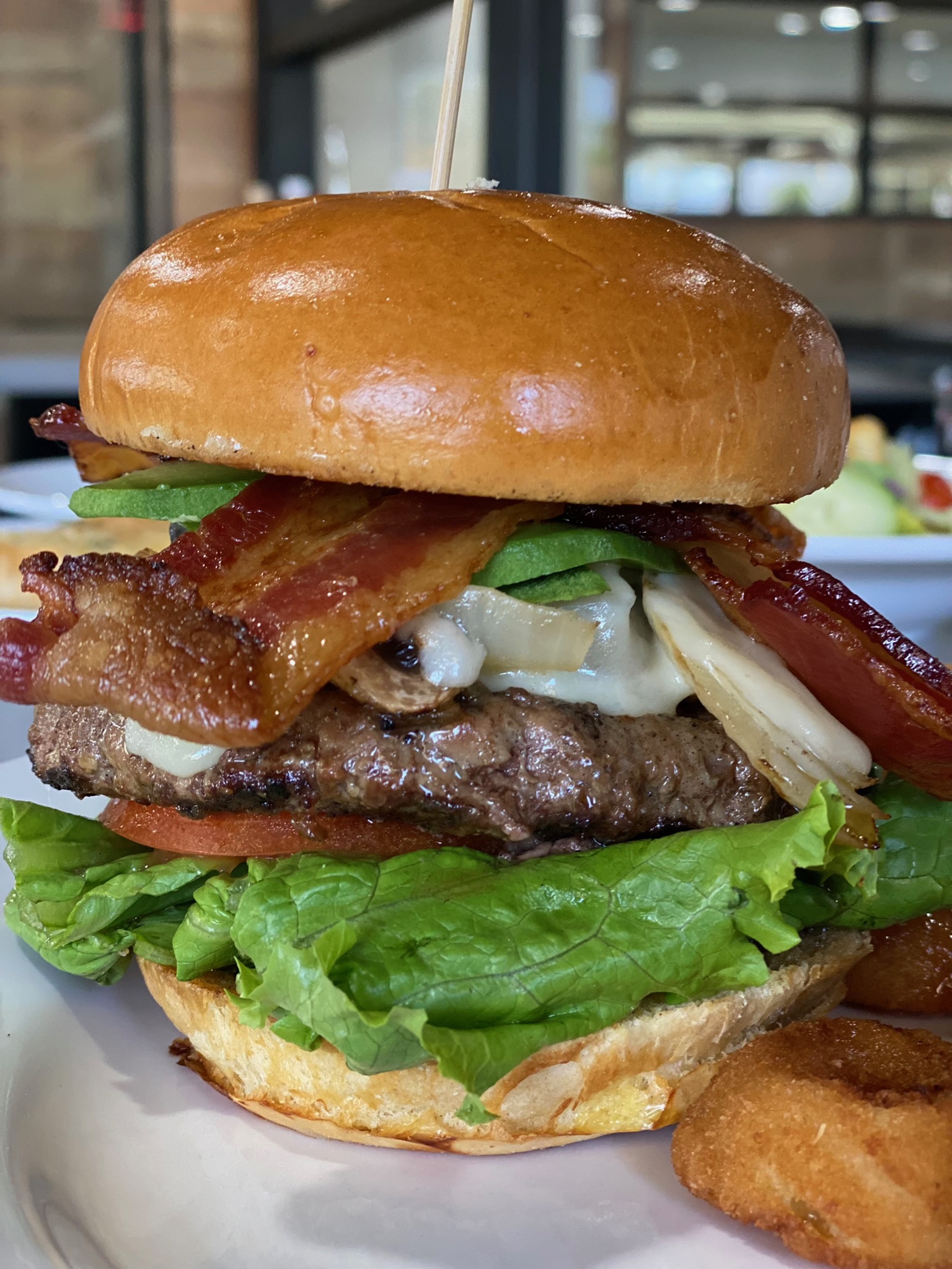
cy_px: 634
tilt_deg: -9.7
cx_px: 476
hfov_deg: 28.0
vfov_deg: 36.8
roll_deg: -0.9
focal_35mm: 52
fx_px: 1907
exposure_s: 1/40
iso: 160
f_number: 2
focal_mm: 6
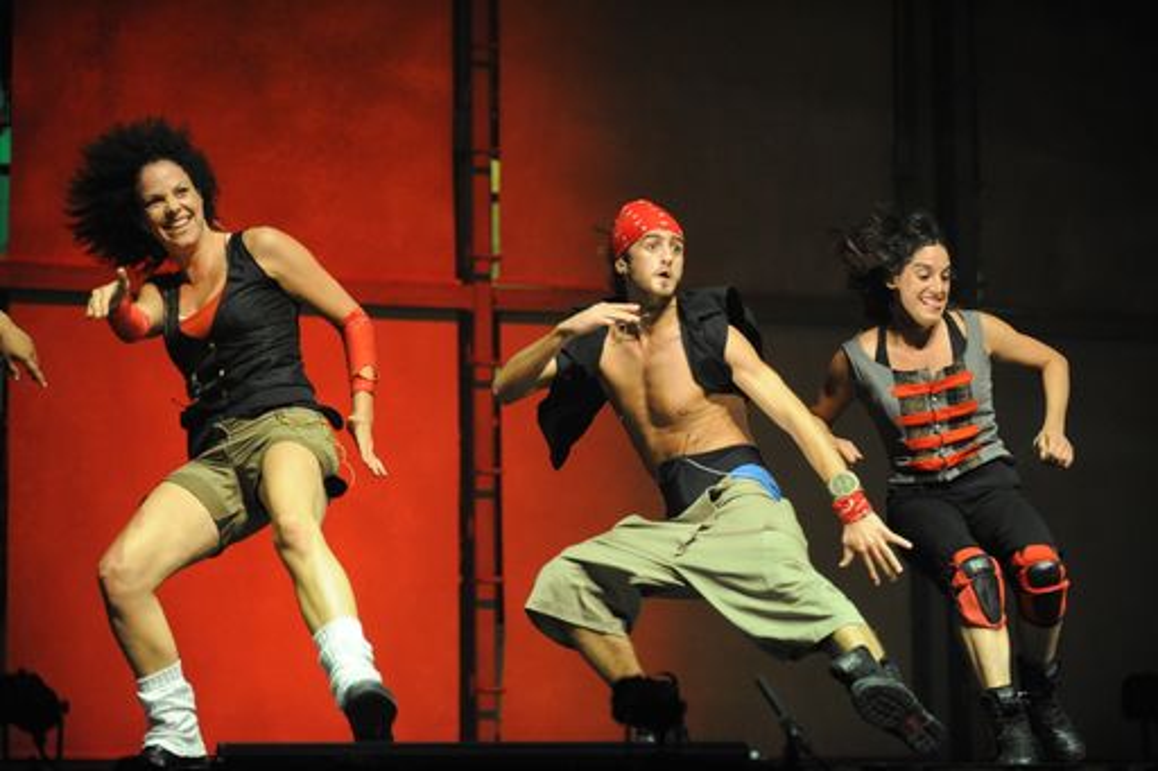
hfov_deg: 20.0
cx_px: 579
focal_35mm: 102
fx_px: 3280
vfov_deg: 13.4
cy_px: 386
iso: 5000
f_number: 2.8
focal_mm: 102
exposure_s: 1/800
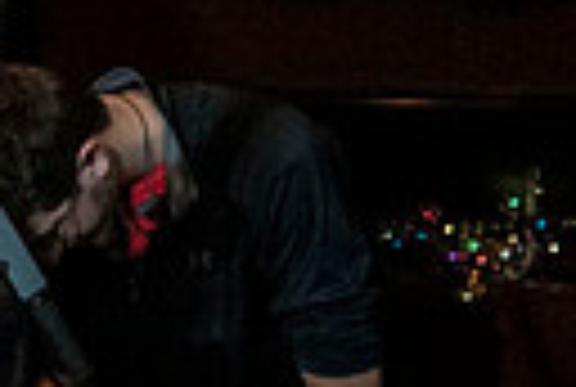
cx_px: -72
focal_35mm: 226
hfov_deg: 9.0
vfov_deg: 6.1
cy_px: 218
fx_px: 3624
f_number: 4
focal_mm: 50
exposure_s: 1/200
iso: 6400
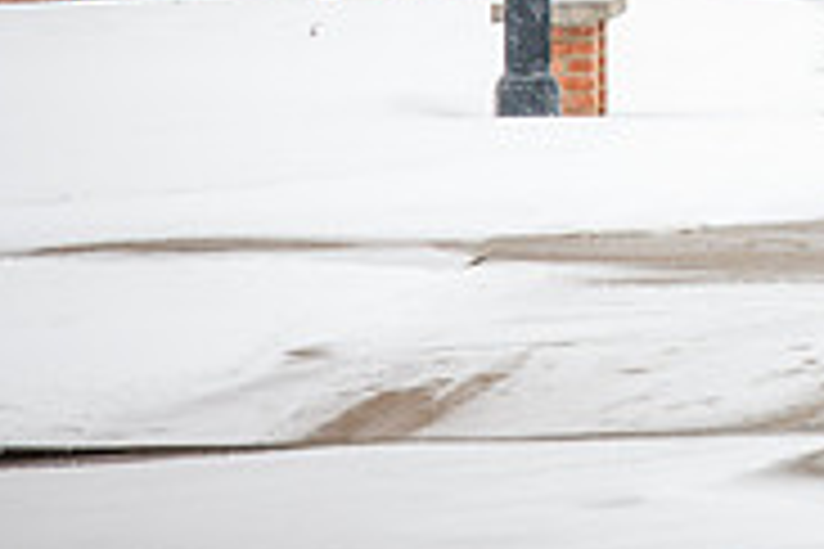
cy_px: -241
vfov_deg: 2.3
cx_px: 1220
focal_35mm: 587
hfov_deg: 3.5
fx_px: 13435
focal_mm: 185
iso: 250
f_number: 4
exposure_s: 1/160
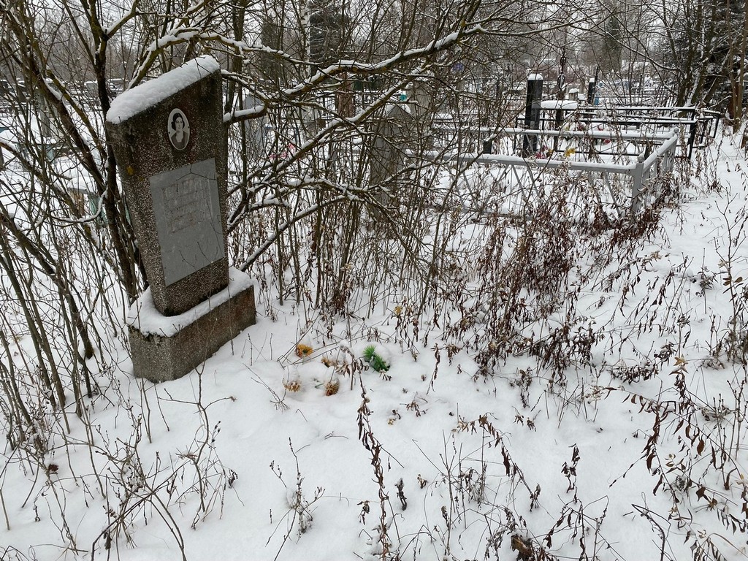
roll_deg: +2.2
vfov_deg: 53.1
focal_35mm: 26
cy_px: 280
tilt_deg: -9.7
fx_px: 562
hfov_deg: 67.3
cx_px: 374
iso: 32
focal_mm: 4.25
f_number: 1.8
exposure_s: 1/297
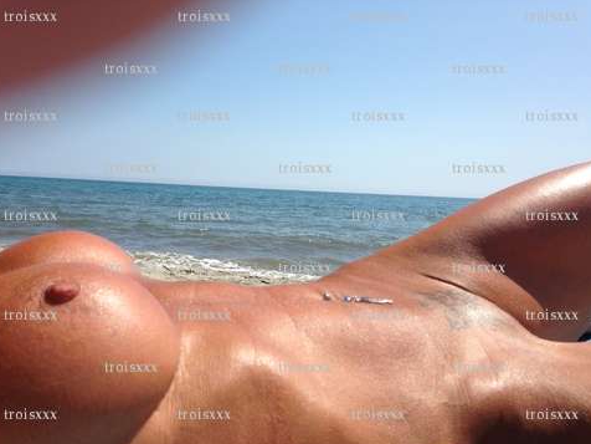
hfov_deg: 54.0
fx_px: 580
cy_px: 226
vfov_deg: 41.8
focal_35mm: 34
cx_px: 296
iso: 50
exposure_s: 1/2169
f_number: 2.4
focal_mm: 4.13
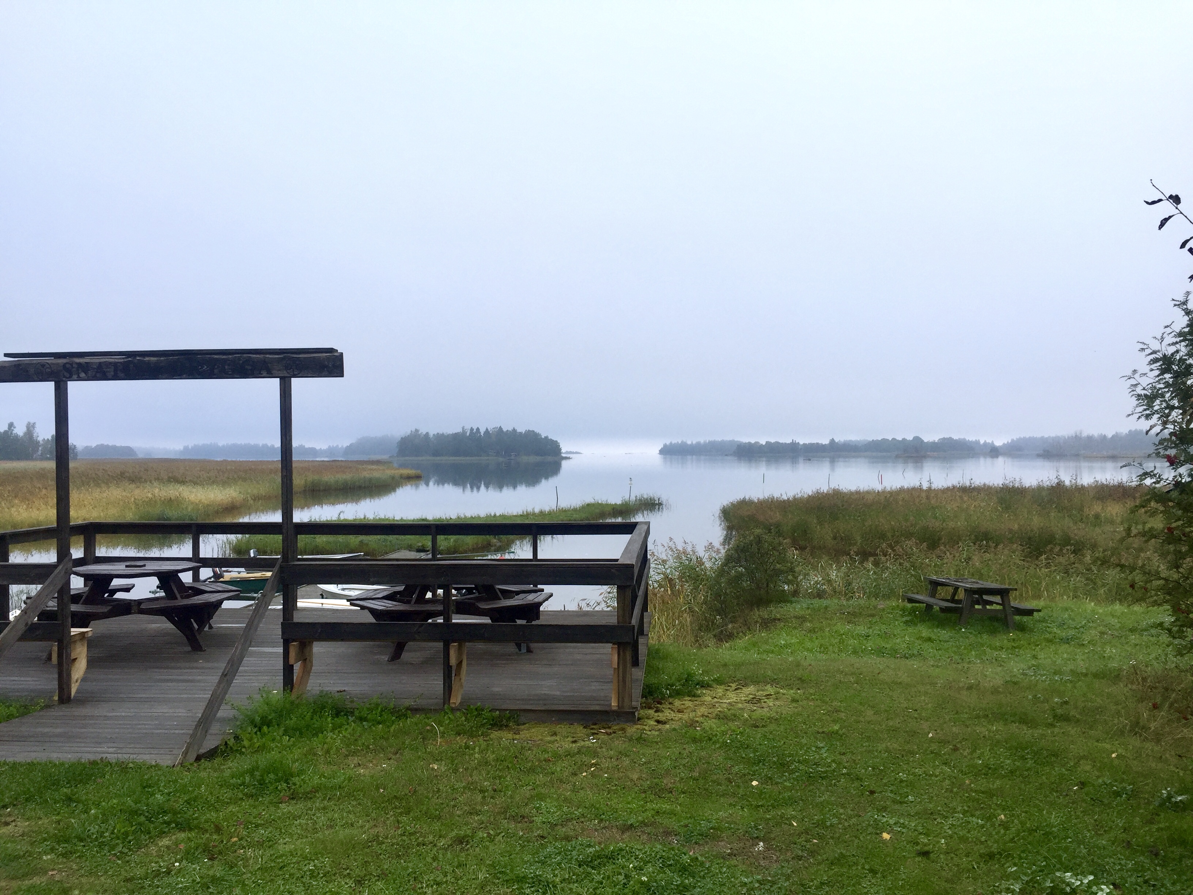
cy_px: 448
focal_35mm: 29
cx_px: 596
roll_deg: -0.5
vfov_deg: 48.2
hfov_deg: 61.7
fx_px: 999
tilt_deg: -0.7
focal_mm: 4.15
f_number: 2.2
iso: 32
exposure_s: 1/482
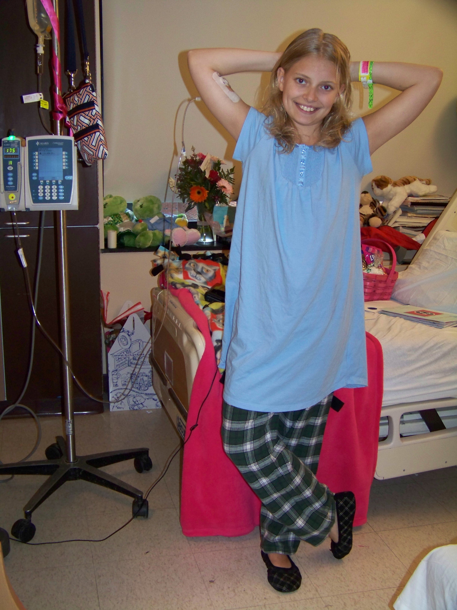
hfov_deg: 33.6
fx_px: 757
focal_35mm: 43
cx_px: 228
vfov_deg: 43.9
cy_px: 305
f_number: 2.8
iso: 200
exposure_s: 1/30
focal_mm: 6.75
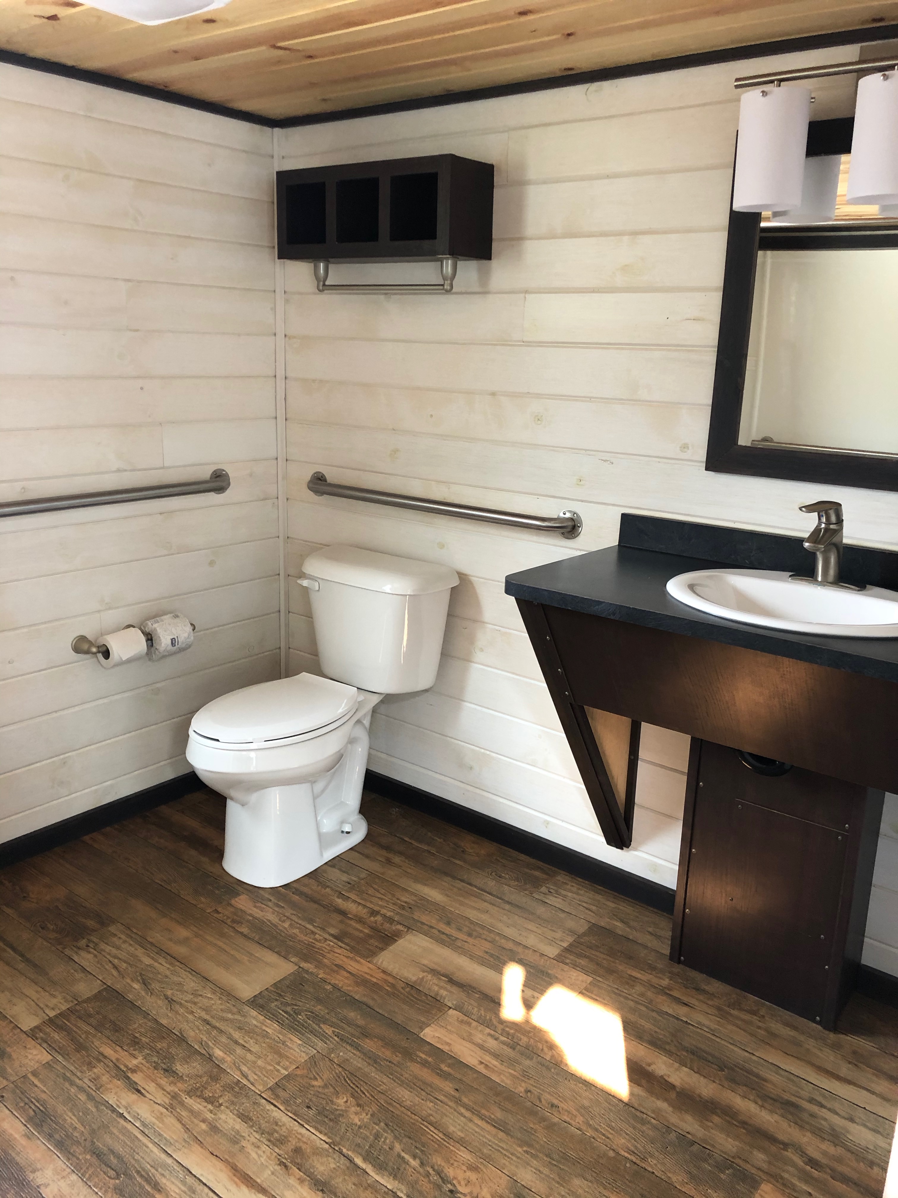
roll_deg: -1.0
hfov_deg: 49.7
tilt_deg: -14.5
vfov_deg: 63.4
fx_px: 968
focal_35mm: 28
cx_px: 449
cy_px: 599
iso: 50
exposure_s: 1/15
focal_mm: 4
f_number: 1.8
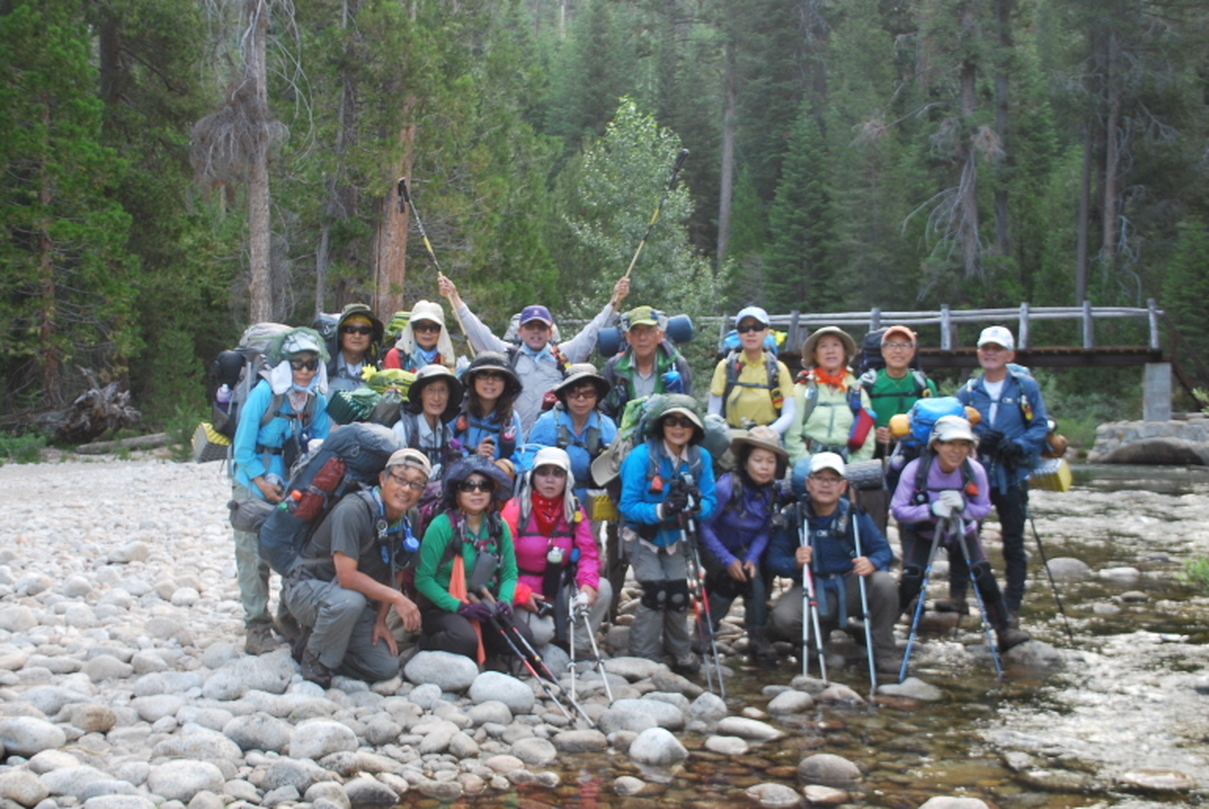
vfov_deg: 32.0
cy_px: 403
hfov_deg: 46.3
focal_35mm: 42
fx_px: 1412
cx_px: 618
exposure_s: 1/60
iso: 200
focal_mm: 24
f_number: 4.2
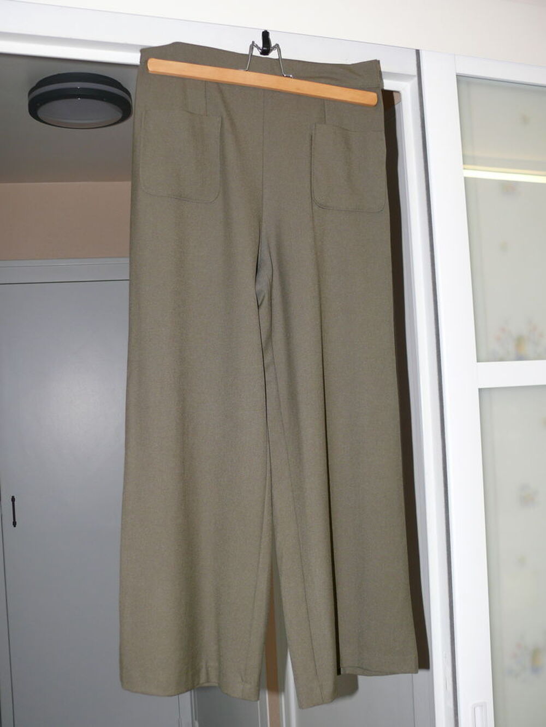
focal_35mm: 40
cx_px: 273
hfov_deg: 36.0
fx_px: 841
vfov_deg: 46.8
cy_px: 364
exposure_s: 1/30
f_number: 2.8
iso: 100
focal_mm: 8.2
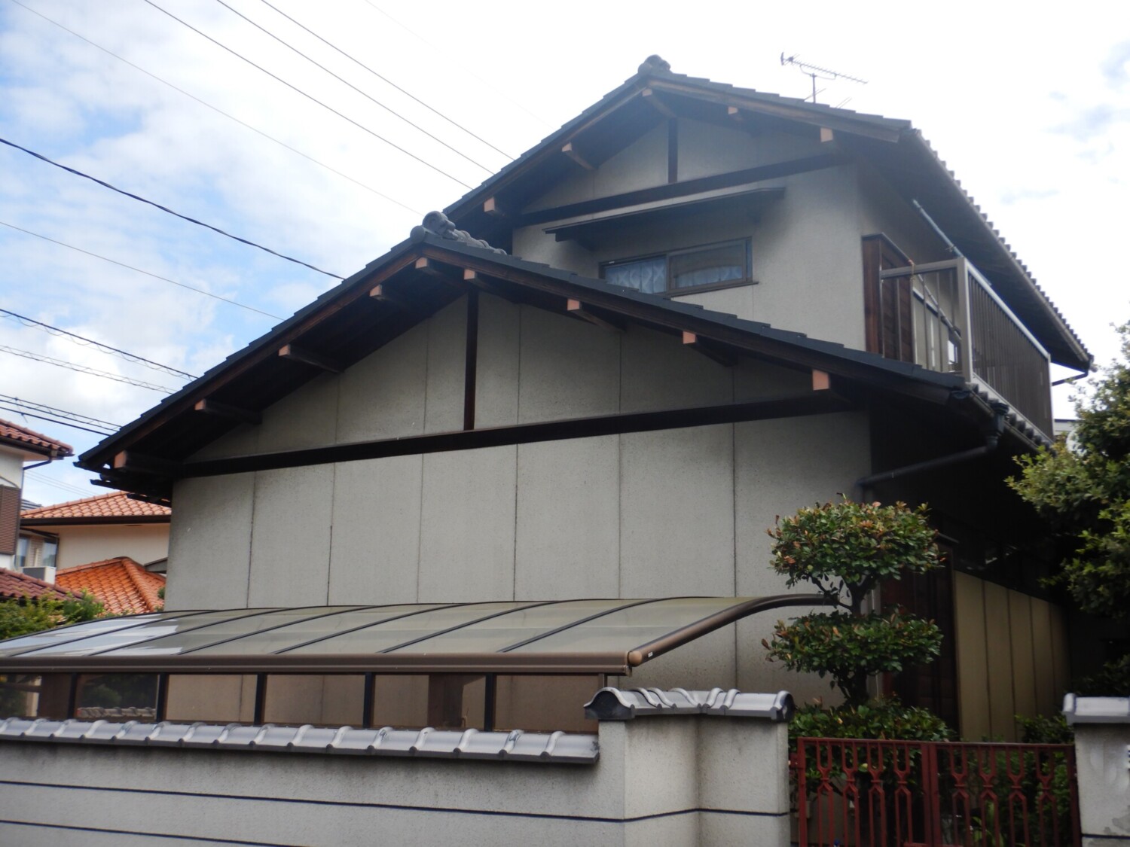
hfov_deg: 46.8
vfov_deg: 36.0
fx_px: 1306
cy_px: 424
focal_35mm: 40
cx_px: 565
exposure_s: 1/640
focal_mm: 7.2
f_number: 4.2
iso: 125
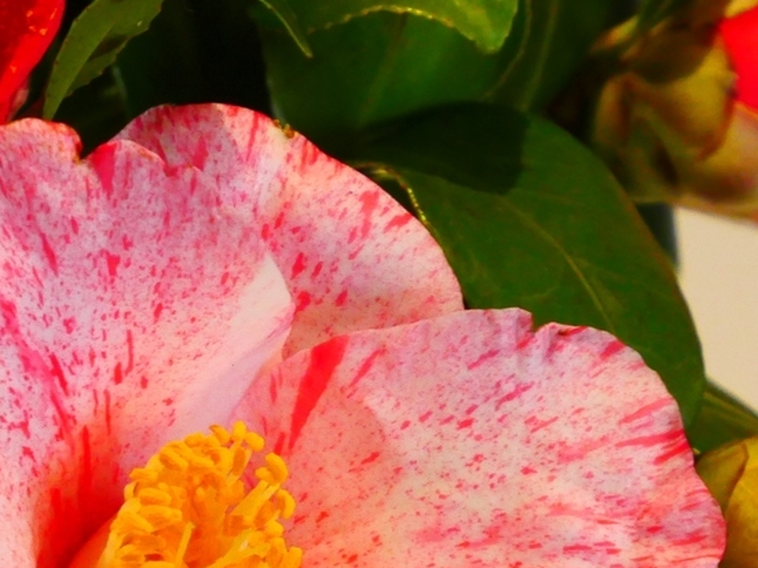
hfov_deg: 3.4
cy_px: 430
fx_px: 12720
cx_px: 246
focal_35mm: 581
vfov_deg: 2.6
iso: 1600
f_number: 8
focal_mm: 100
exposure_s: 1/250
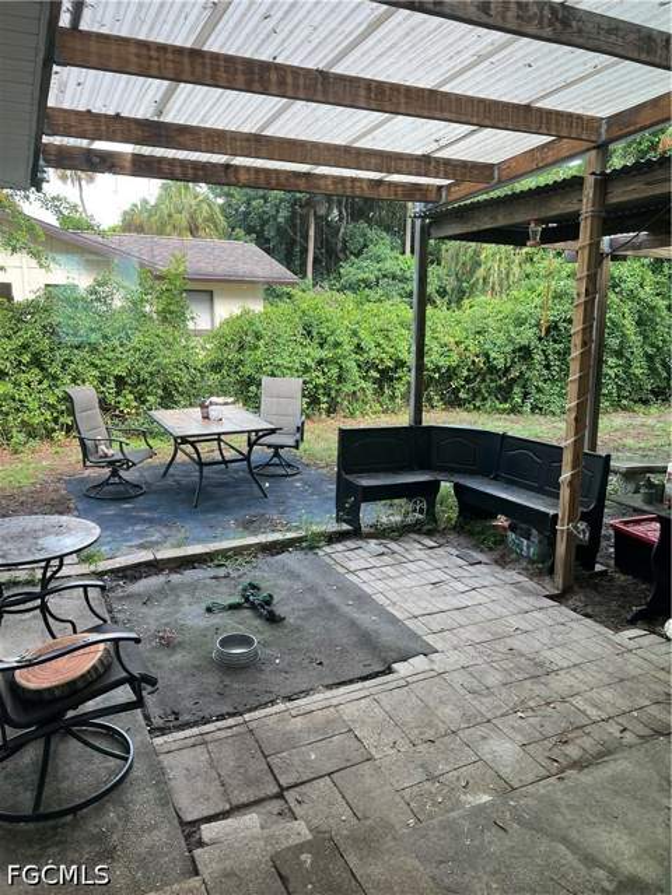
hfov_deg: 53.1
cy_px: 448
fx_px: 673
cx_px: 336
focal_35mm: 26
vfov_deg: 67.3
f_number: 1.5
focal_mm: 5.7
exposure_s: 1/124
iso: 32
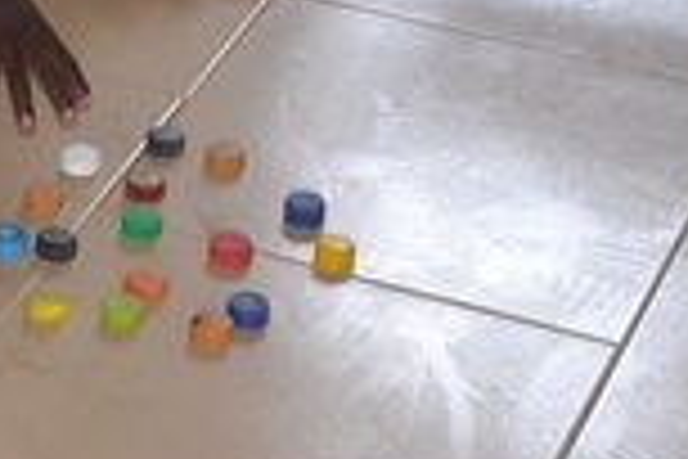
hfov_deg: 10.7
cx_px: -27
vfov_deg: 7.2
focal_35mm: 190
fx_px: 3631
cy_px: -83
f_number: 4.8
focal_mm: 42
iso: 800
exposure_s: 1/60
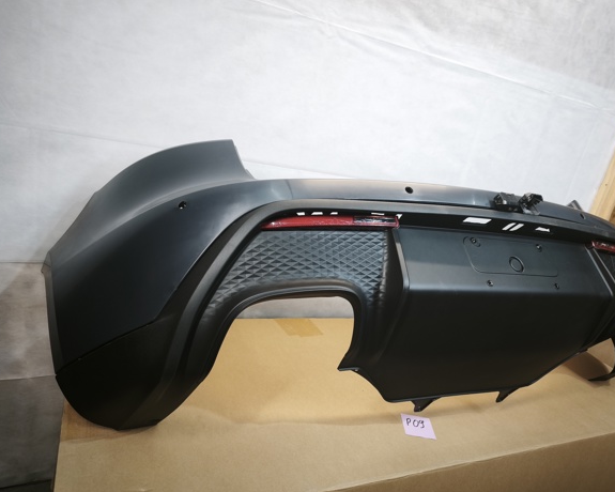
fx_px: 455
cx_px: 335
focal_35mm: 25
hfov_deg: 68.0
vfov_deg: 56.8
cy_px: 255
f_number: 1.62
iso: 200
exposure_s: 1/99.9
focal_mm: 6.45
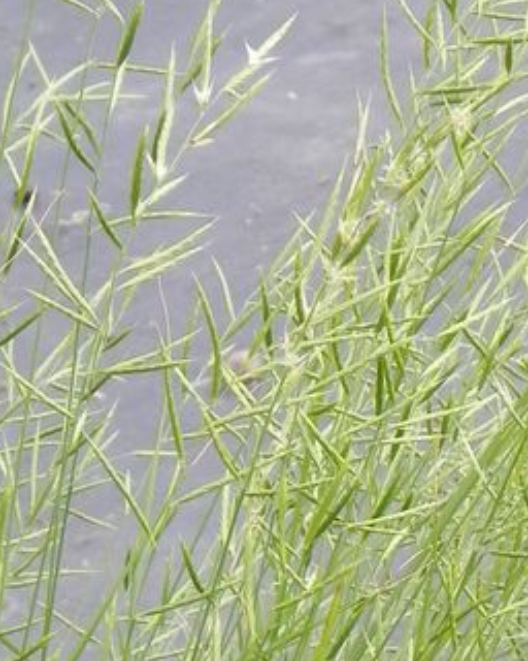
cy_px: 434
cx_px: 359
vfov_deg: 6.1
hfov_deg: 4.9
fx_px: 6153
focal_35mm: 315
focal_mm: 23
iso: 160
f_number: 5.6
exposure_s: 1/242
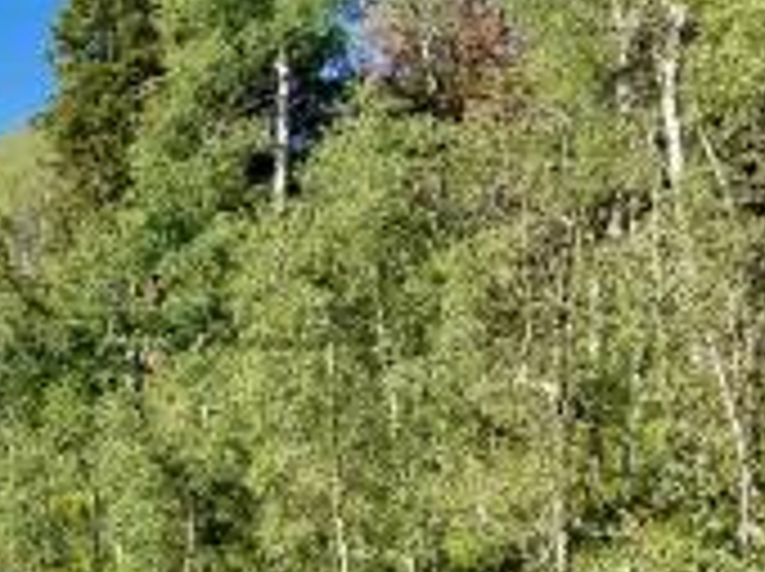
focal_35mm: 98
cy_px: 712
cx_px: -432
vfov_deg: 14.5
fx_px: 2163
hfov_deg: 17.7
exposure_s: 1/1512
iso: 50
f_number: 1.7
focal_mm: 4.2
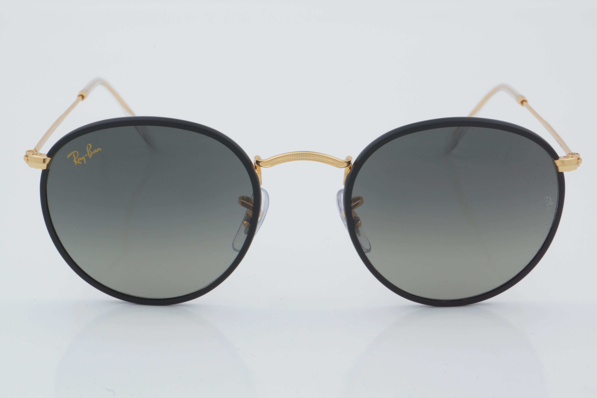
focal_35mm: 82
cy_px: 199
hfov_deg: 24.6
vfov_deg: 16.6
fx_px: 1368
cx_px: 298
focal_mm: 55
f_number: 32
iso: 100
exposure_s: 1/4
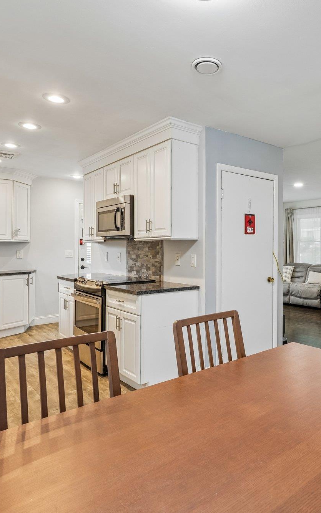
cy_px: 252
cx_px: 230
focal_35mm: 25
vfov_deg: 72.5
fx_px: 350
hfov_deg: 47.9
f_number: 9
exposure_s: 1/10
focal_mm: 16
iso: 400
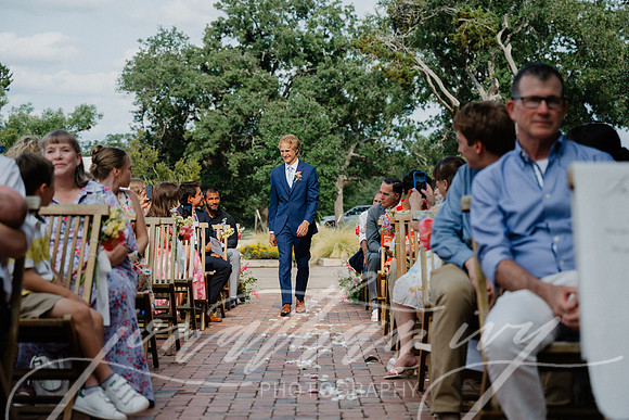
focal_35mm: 70
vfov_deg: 19.5
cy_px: 210
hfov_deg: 28.8
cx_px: 314
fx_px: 1223
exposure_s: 1/500
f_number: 3.5
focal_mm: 70
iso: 64
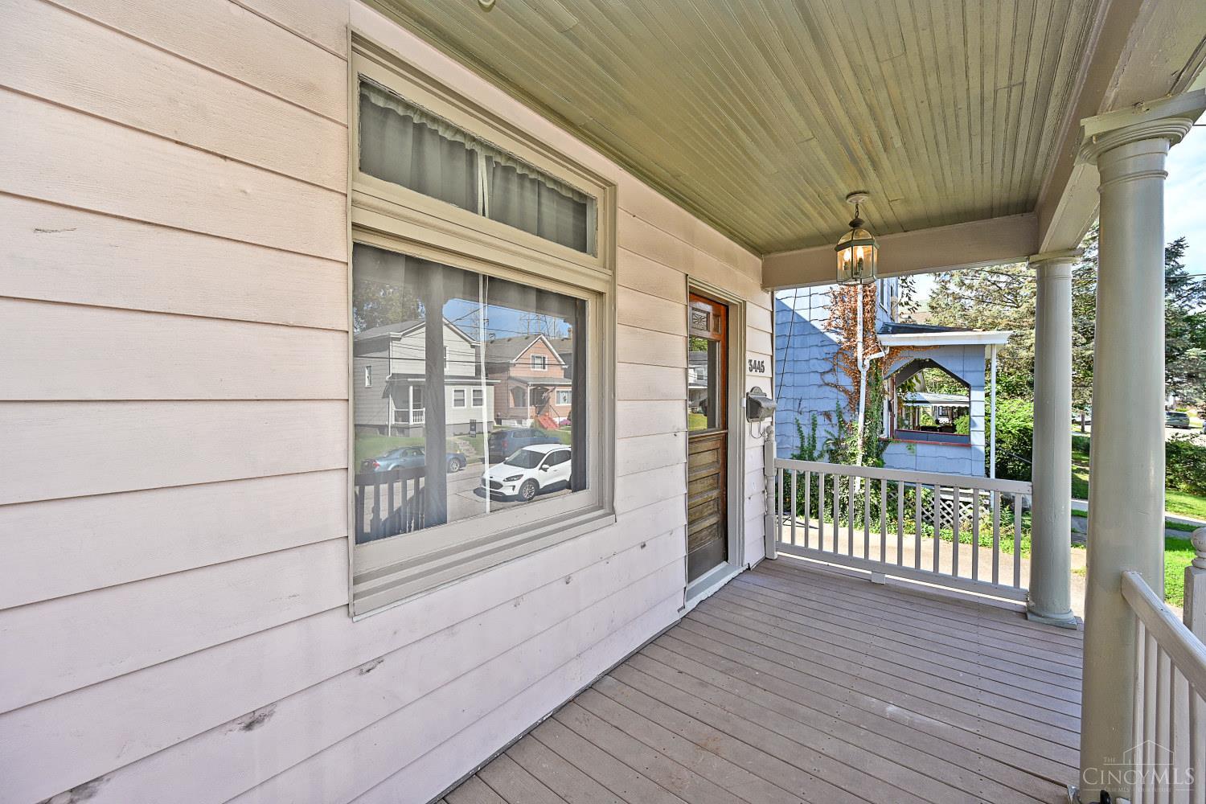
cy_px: 402
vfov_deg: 81.2
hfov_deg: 104.3
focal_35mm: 14
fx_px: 469
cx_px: 603
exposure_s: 1/160
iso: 100
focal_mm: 14
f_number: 6.3
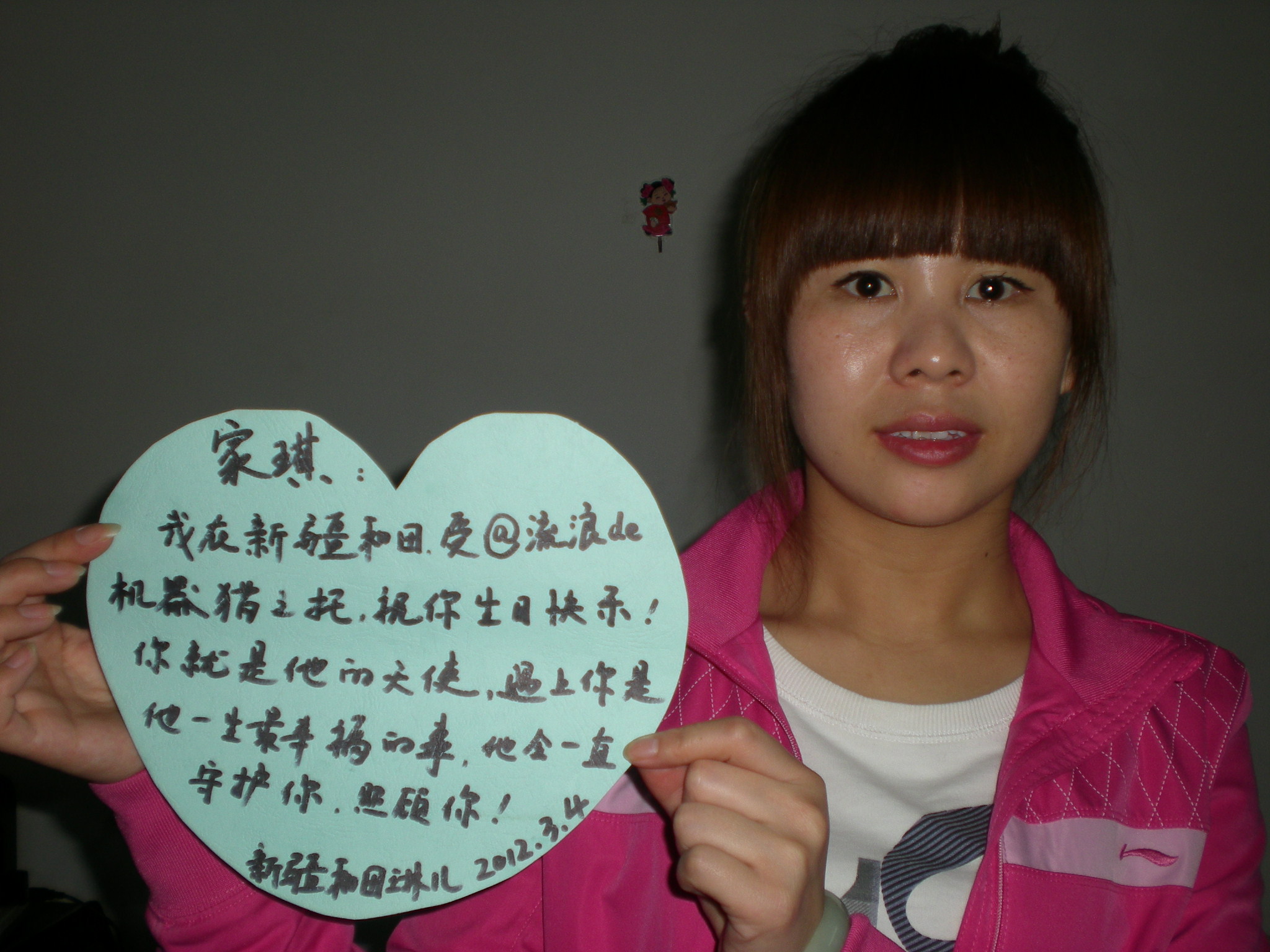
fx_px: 1614
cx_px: 635
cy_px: 476
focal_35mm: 44
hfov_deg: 42.9
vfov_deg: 32.9
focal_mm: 7.4
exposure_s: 1/60
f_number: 3.5
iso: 50
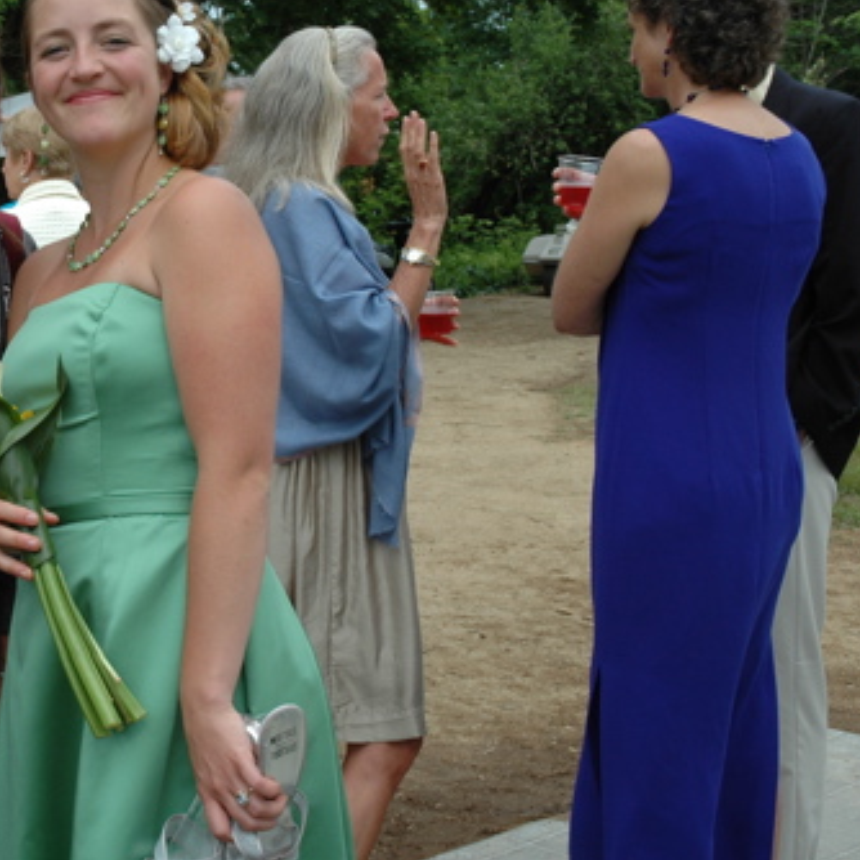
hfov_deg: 23.7
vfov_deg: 24.3
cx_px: 70
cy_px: 318
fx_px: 1990
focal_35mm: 71
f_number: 8
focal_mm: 29
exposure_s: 1/250
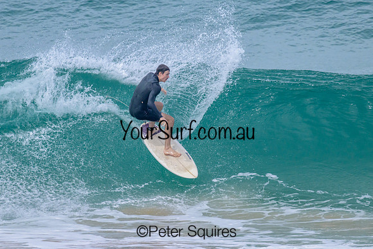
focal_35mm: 1095
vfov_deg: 1.3
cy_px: 93
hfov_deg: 1.9
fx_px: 11343
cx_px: 186
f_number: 11
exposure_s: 1/2000
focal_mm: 800
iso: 1000
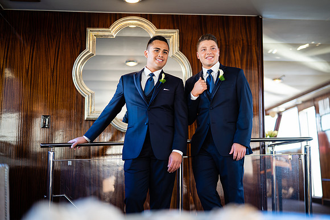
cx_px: 165
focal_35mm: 50
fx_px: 458
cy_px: 110
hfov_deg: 39.6
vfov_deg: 27.0
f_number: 1.4
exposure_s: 1/200
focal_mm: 50
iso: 160
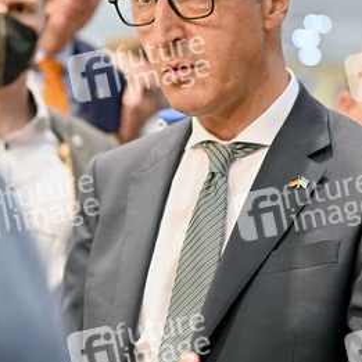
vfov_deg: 19.1
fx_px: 1077
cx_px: 179
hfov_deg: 19.1
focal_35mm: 91
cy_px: 139
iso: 3200
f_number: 2.8
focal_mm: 70
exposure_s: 1/320
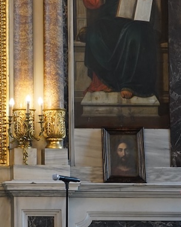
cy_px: 123
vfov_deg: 13.8
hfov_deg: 10.5
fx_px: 938
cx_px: -120
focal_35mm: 140
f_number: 4
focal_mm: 55
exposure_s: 1/160
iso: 2500
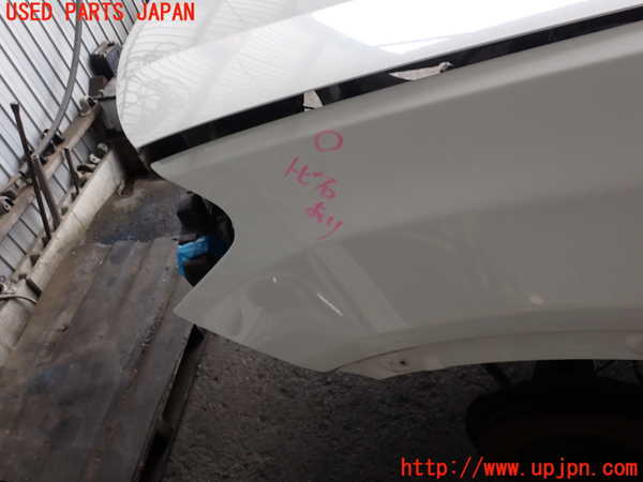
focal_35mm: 30
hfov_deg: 60.0
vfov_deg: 46.8
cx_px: 322
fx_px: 557
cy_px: 241
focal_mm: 5.4
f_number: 3.2
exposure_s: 1/100
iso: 100
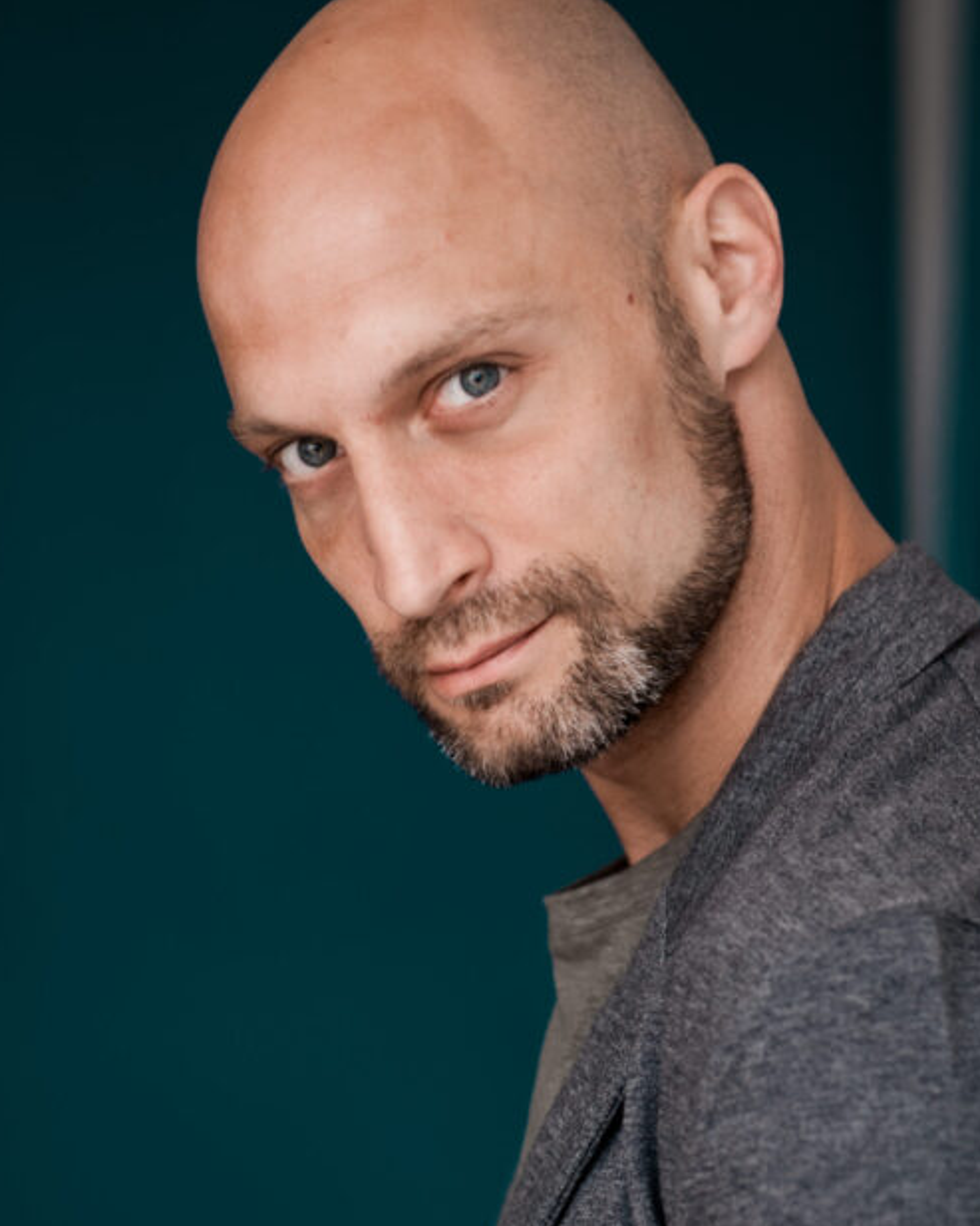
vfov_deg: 17.5
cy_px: 902
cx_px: 490
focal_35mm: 109
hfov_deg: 14.1
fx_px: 3955
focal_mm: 70
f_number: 3.2
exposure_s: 1/60
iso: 400
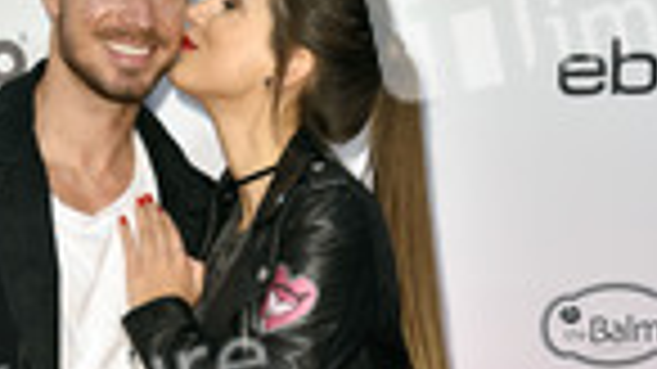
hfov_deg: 14.4
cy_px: 670
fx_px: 2595
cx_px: 184
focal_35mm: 149
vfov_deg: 7.9
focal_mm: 52
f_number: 6.3
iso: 640
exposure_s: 1/200
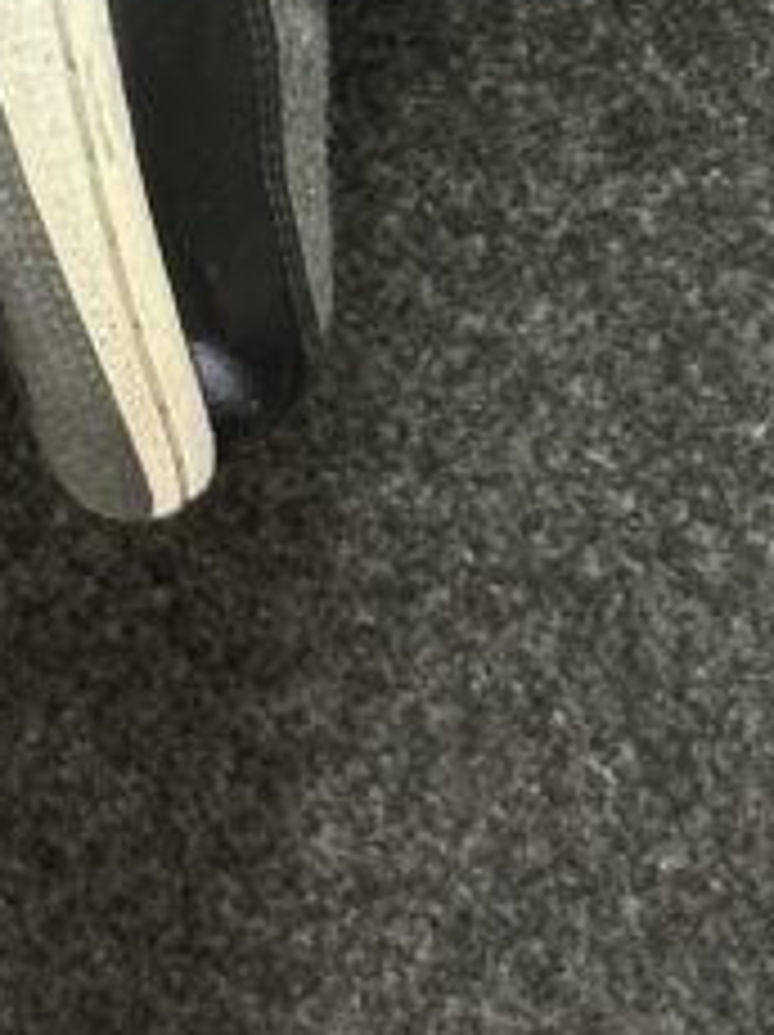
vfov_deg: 11.2
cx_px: -148
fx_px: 4988
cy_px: -646
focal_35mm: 167
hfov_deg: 8.8
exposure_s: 1/33
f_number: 1.78
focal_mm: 6.86
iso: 320
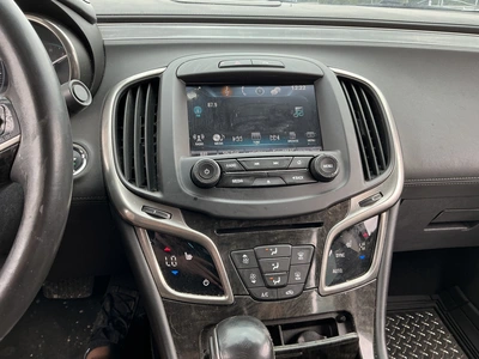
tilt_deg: -21.5
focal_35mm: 28
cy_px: 180
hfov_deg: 63.4
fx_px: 387
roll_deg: +0.5
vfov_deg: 49.7
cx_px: 240
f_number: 1.8
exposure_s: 1/61
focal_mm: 3
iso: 20
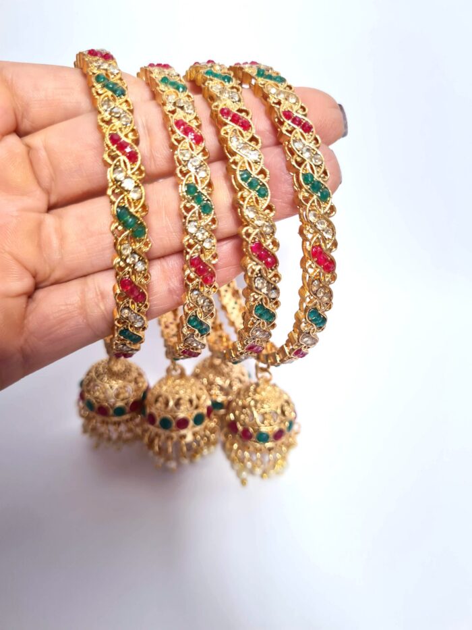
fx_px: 473
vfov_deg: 67.3
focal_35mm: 26
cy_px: 315
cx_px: 236
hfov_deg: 53.1
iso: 50
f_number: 1.8
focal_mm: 5.4
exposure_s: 1/235
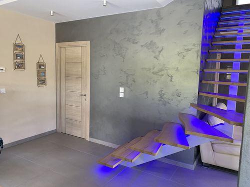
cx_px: 125
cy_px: 94
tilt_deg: -7.1
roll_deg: -1.5
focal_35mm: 26
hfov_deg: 67.3
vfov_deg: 53.1
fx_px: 188
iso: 100
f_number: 1.8
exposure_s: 1/67
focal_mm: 4.25
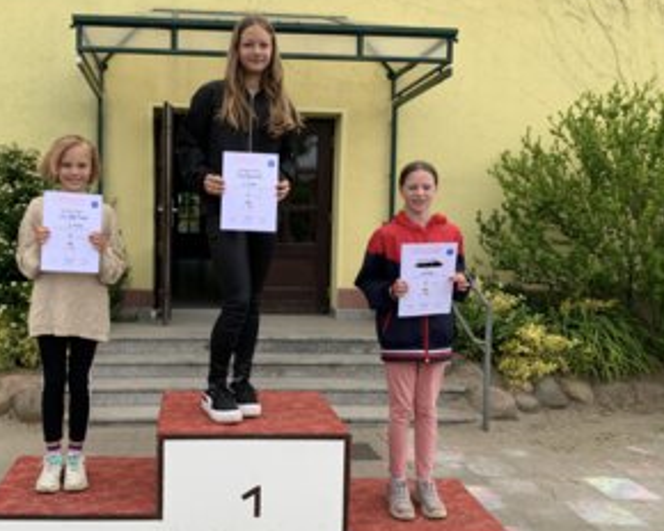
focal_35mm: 35
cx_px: 227
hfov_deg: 50.7
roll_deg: -0.5
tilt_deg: -2.5
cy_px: 277
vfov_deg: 42.2
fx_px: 688
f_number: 1.8
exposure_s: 1/1011
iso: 25
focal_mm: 4.25
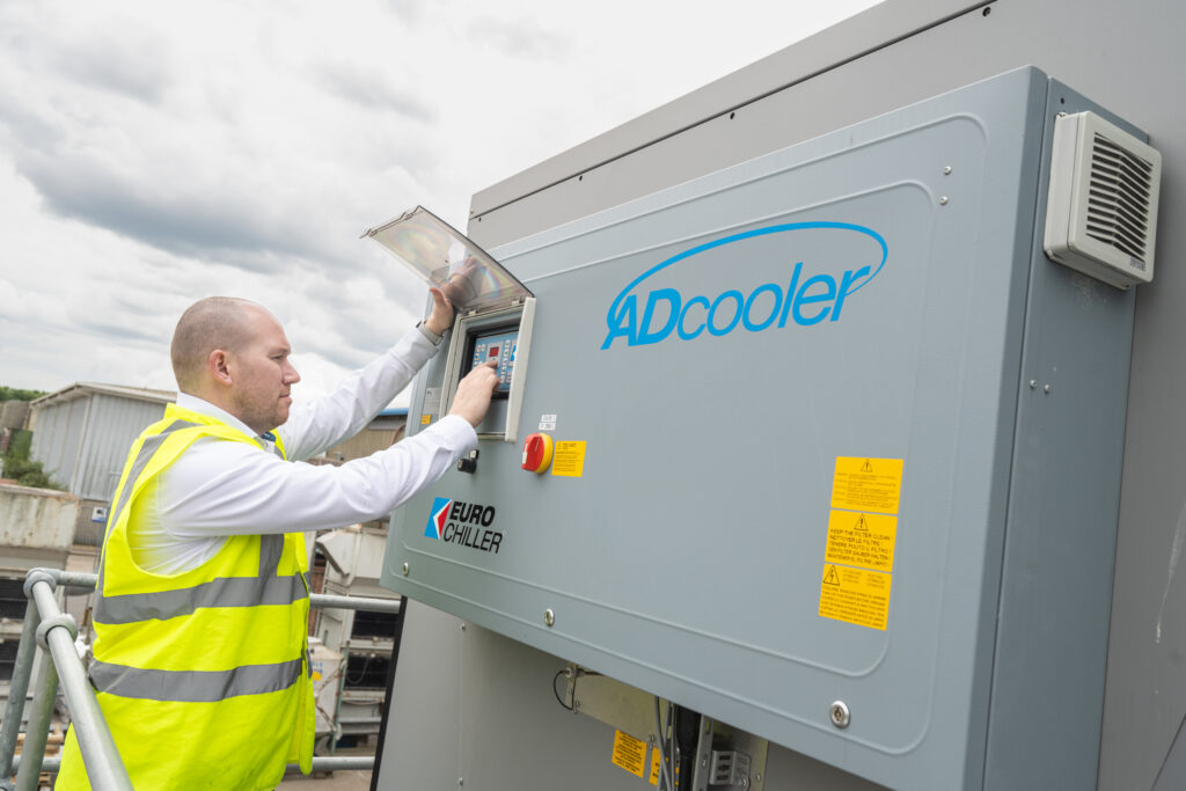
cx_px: 593
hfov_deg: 65.5
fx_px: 923
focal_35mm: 28
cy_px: 396
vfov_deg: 46.4
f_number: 7.1
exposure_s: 1/80
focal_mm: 28
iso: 100
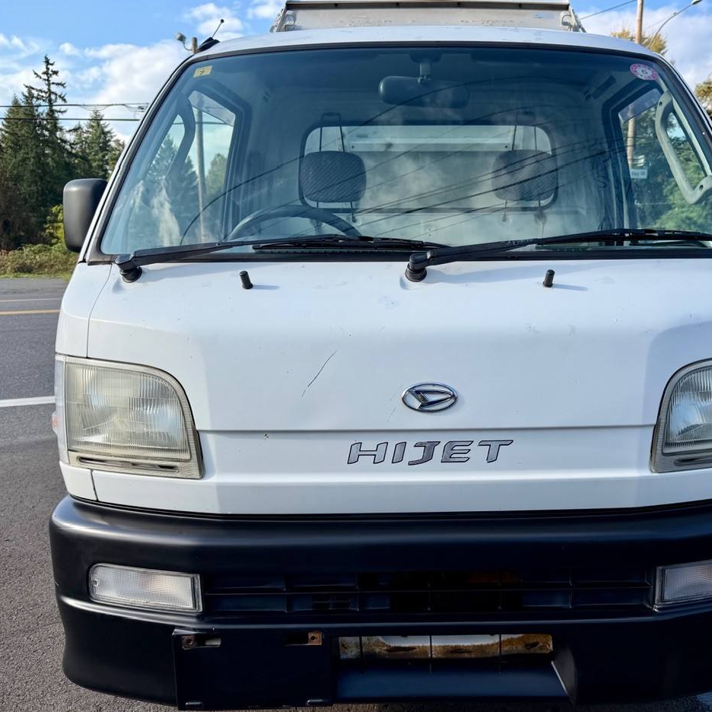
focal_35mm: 29
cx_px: 446
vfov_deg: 55.6
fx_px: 675
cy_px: 355
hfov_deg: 55.0
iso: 80
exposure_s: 1/2801
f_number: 1.78
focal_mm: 6.76
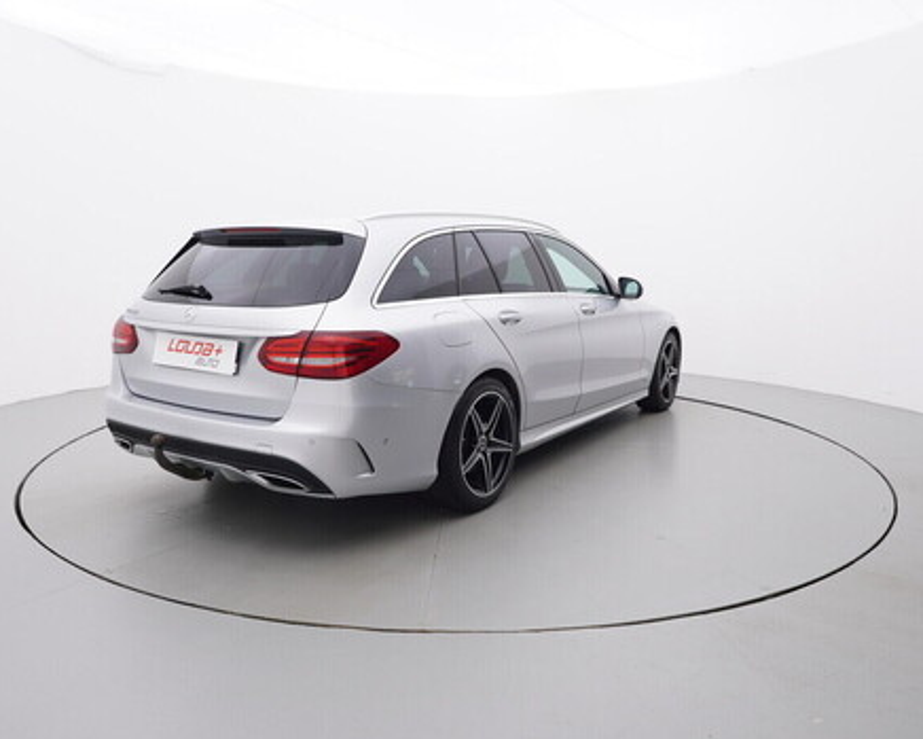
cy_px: 370
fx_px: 727
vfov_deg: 53.9
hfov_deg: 64.8
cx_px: 456
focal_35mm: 27
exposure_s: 1/80
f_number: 5
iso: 200
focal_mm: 15
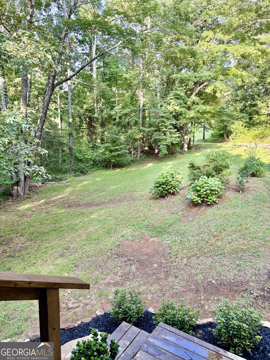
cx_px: 135
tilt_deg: -10.3
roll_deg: -0.6
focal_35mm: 26
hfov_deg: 53.1
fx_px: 270
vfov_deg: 67.3
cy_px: 180
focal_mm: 5.96
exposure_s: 1/200
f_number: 1.6
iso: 125
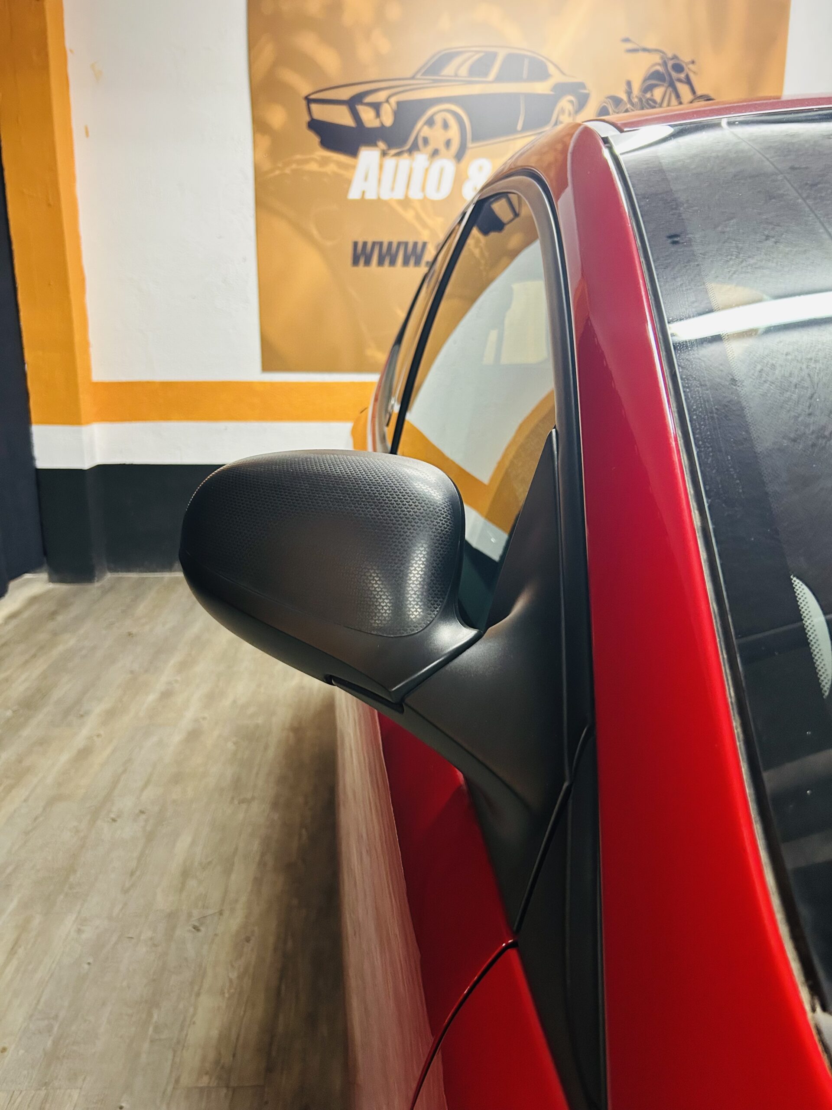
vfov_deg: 67.3
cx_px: 416
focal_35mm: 26
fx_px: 833
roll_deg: -0.9
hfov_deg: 53.1
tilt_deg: -13.9
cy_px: 555
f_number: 1.5
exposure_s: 1/50
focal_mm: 5.7
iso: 320
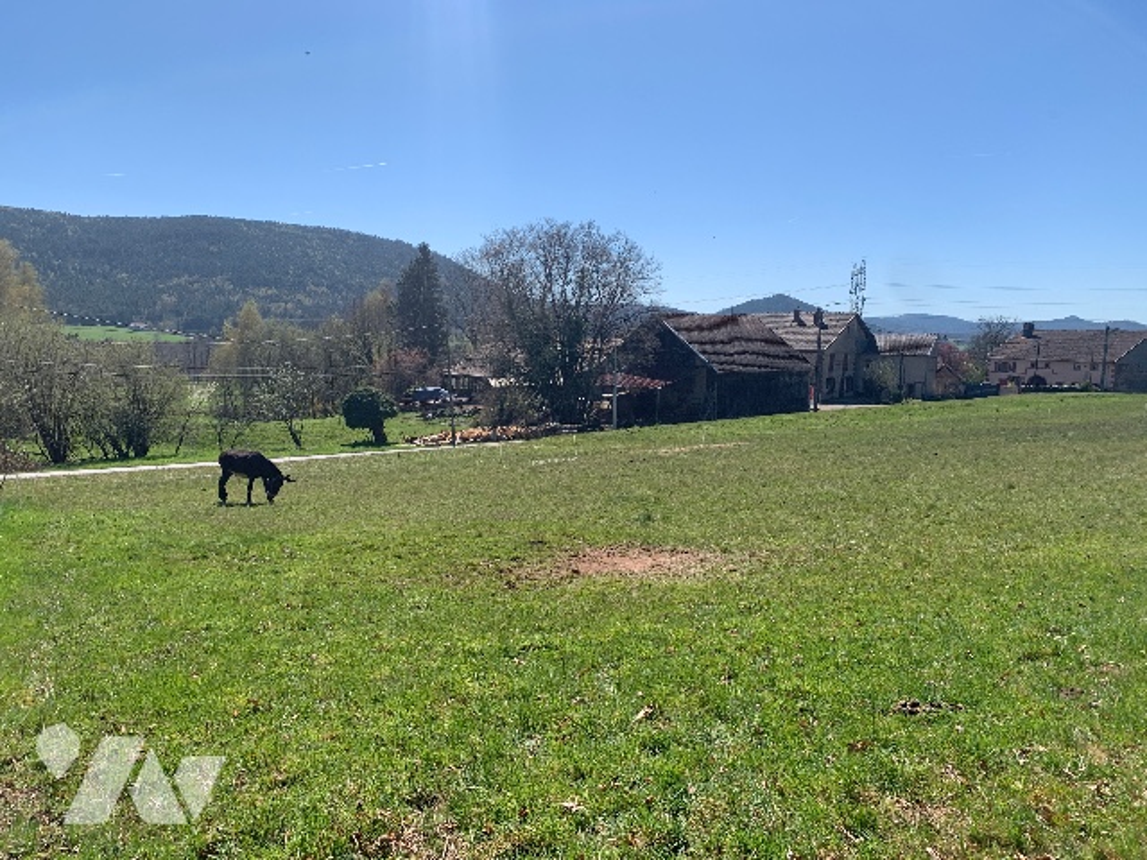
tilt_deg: -7.1
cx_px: 574
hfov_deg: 67.3
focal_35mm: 26
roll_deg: -0.7
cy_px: 430
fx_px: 862
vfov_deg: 53.1
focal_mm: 4.25
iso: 25
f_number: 1.8
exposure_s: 1/2833
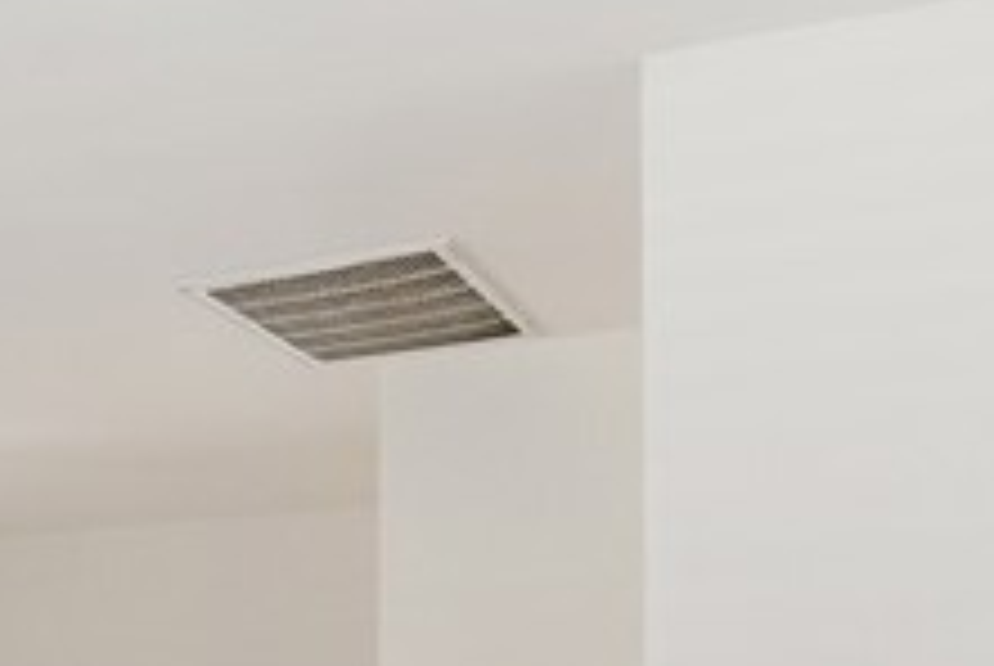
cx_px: -477
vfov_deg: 17.5
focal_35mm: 74
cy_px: 830
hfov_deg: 22.6
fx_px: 2046
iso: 1250
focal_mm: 16
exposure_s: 1/125
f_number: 7.1
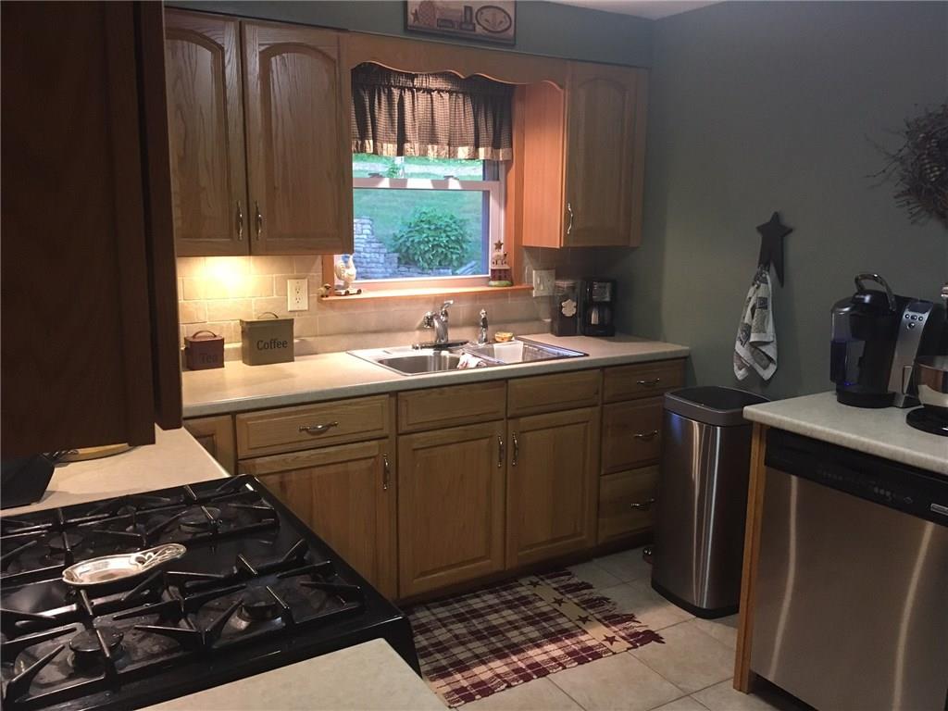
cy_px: 356
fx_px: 794
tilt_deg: -11.2
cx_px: 474
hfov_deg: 61.7
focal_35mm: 29
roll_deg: -0.8
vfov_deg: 48.2
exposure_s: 1/30
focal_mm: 4.15
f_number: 2.2
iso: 160
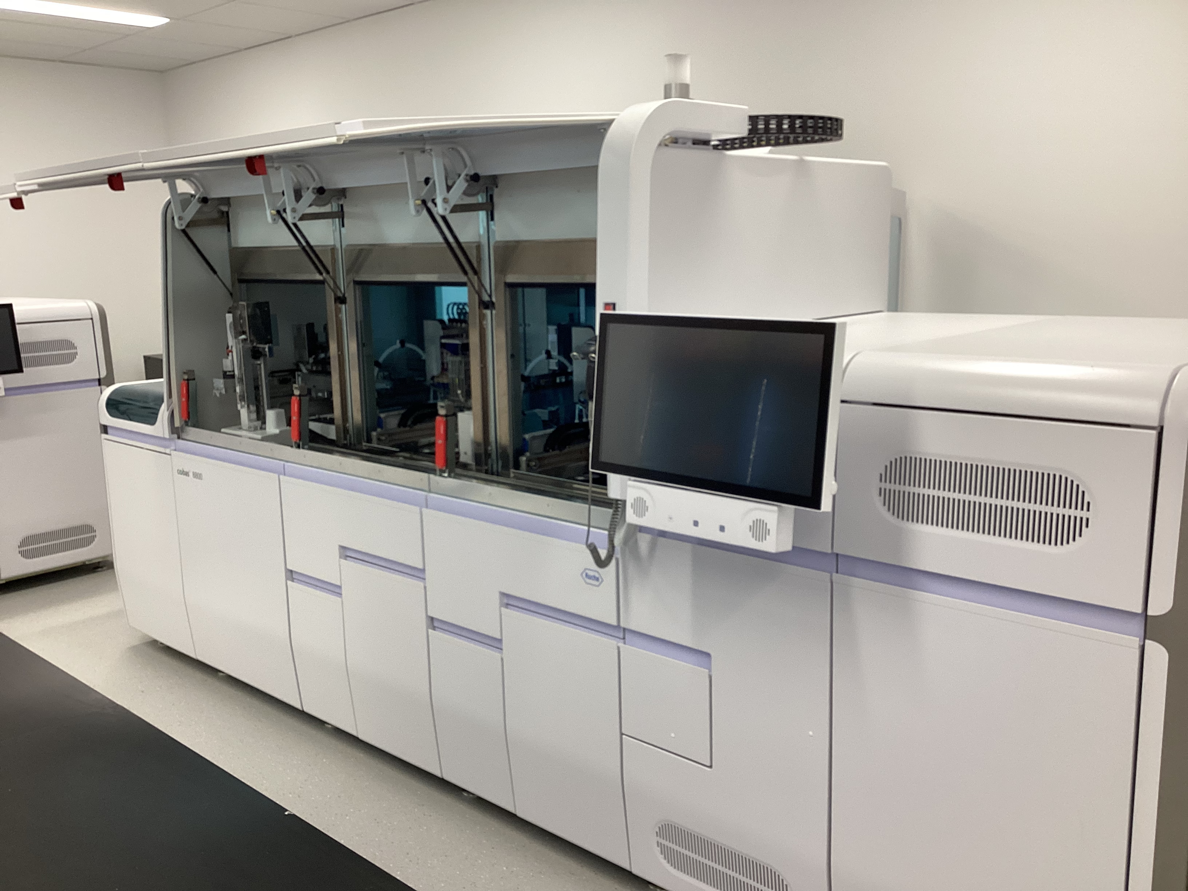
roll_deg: +1.2
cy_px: 446
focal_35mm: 31
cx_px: 594
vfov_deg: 45.4
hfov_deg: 58.4
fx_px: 1064
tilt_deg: -10.2
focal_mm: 3.3
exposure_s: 1/60
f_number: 2.4
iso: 80
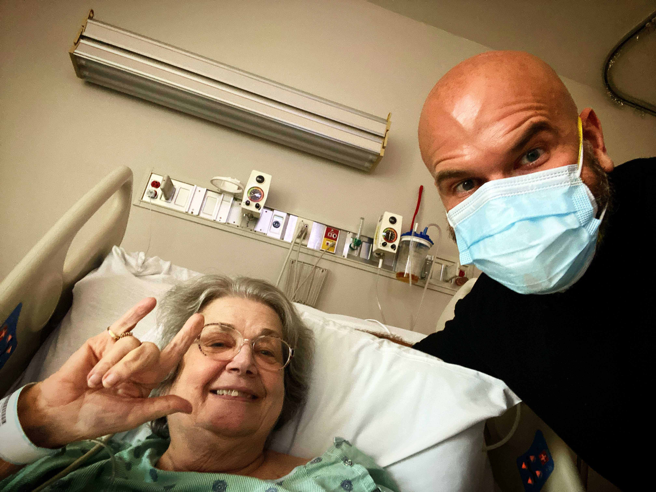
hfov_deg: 73.9
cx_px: 328
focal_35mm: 23
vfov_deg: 58.9
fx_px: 436
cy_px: 246
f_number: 2.2
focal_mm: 2.71
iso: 400
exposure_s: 1/30
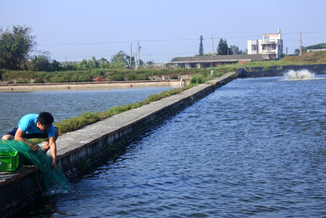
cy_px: 109
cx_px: 163
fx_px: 733
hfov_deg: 25.1
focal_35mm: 81
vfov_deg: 16.9
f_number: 5.6
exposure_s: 1/500
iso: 160
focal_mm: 30
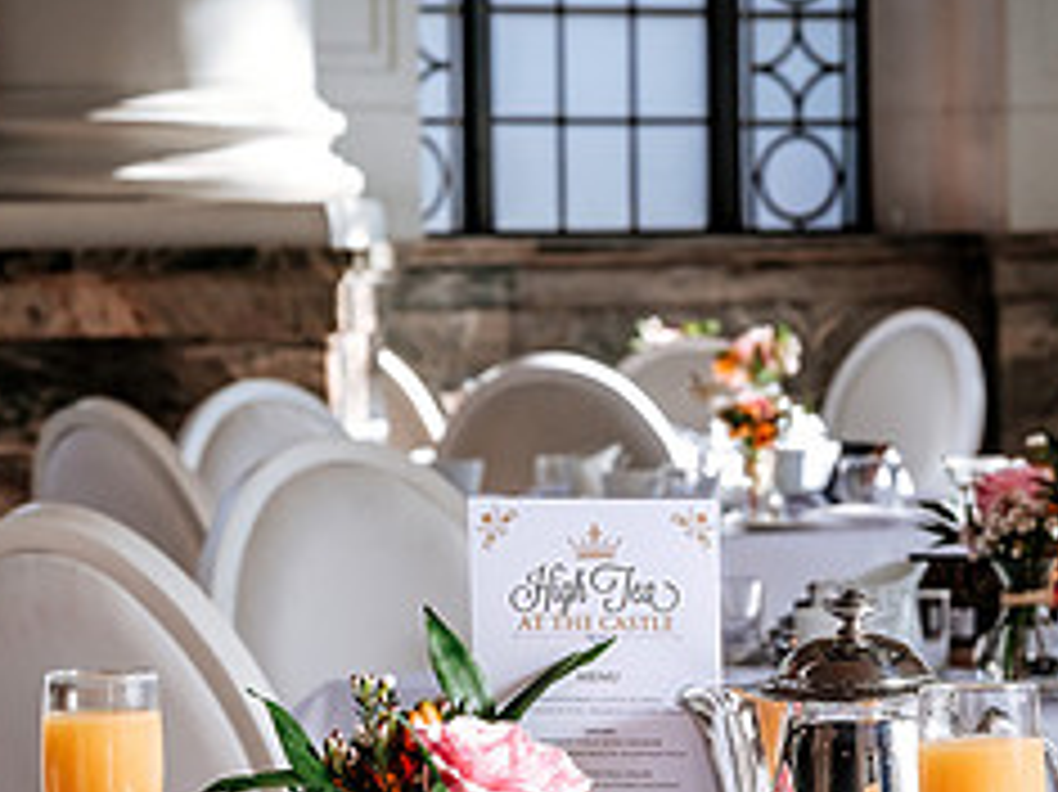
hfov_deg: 8.7
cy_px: 637
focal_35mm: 227
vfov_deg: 6.5
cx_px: 950
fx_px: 6934
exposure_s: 1/125
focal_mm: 63.4
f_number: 8
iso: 200
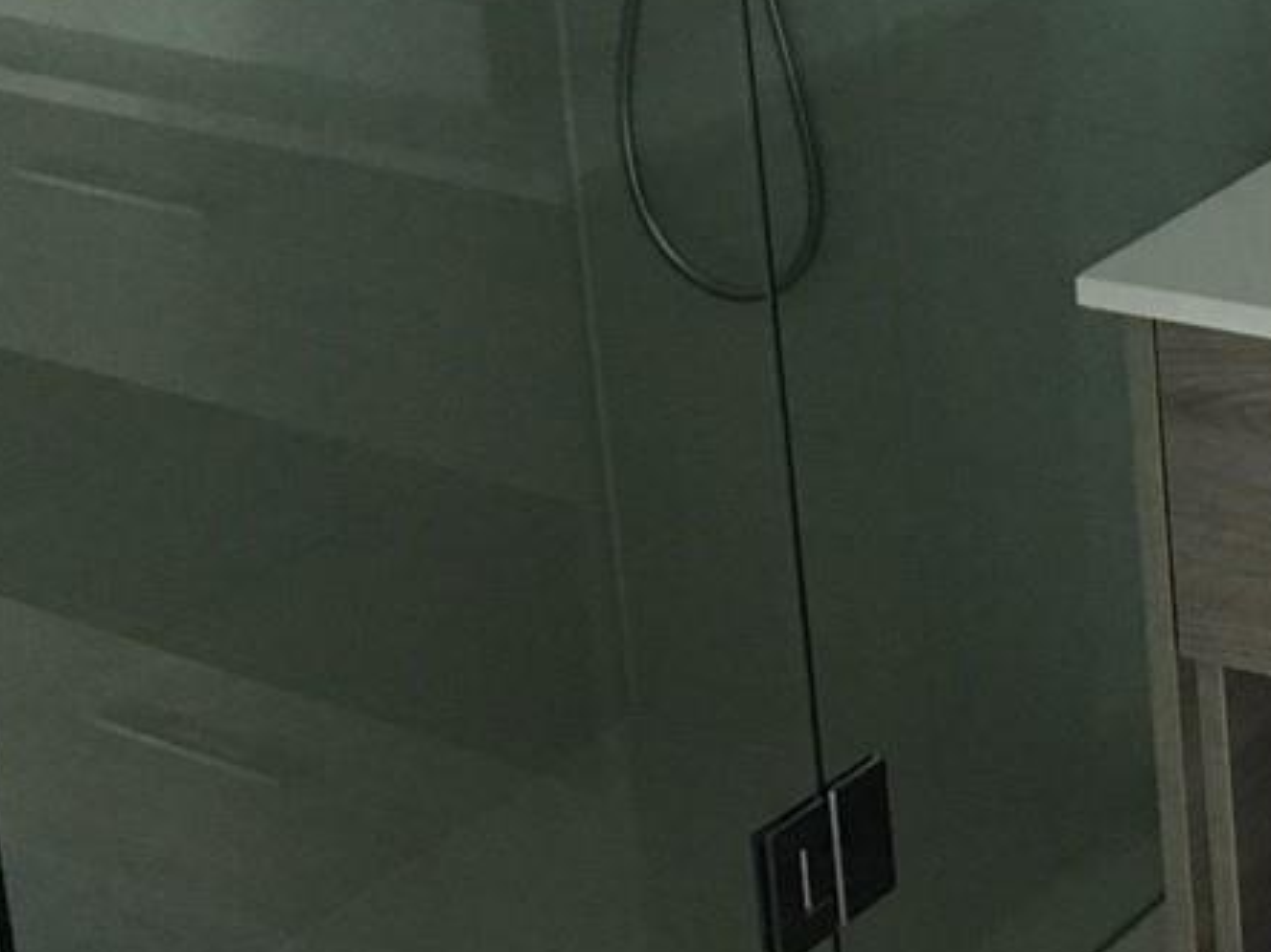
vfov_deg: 13.8
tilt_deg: -14.8
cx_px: 1130
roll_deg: +3.4
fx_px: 3853
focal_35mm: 105
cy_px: -63
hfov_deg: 18.4
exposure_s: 1/30
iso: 125
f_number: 2.2
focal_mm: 4.15
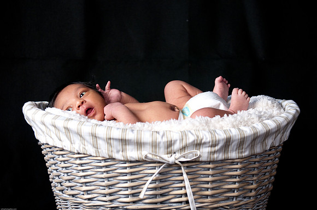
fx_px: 633
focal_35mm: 72
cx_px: 158
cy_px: 105
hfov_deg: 28.1
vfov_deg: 18.9
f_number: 2.8
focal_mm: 48
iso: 200
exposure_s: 1/40
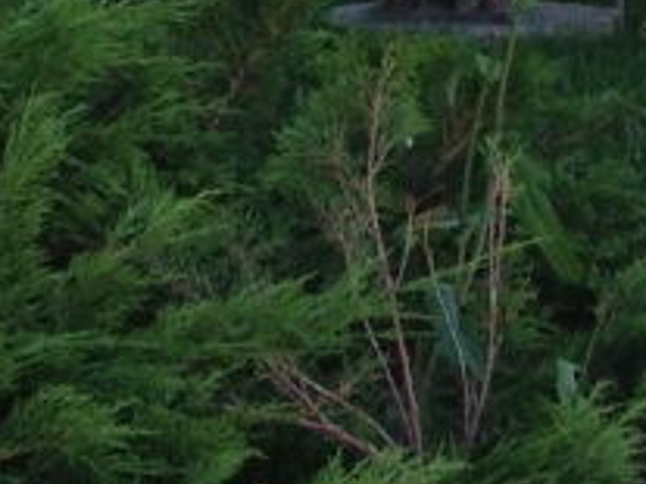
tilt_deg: +0.0
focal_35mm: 163
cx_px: 368
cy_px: -418
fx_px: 3040
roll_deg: +2.2
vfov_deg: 8.7
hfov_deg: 12.1
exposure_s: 1/233
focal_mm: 4.12
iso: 50
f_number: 2.4
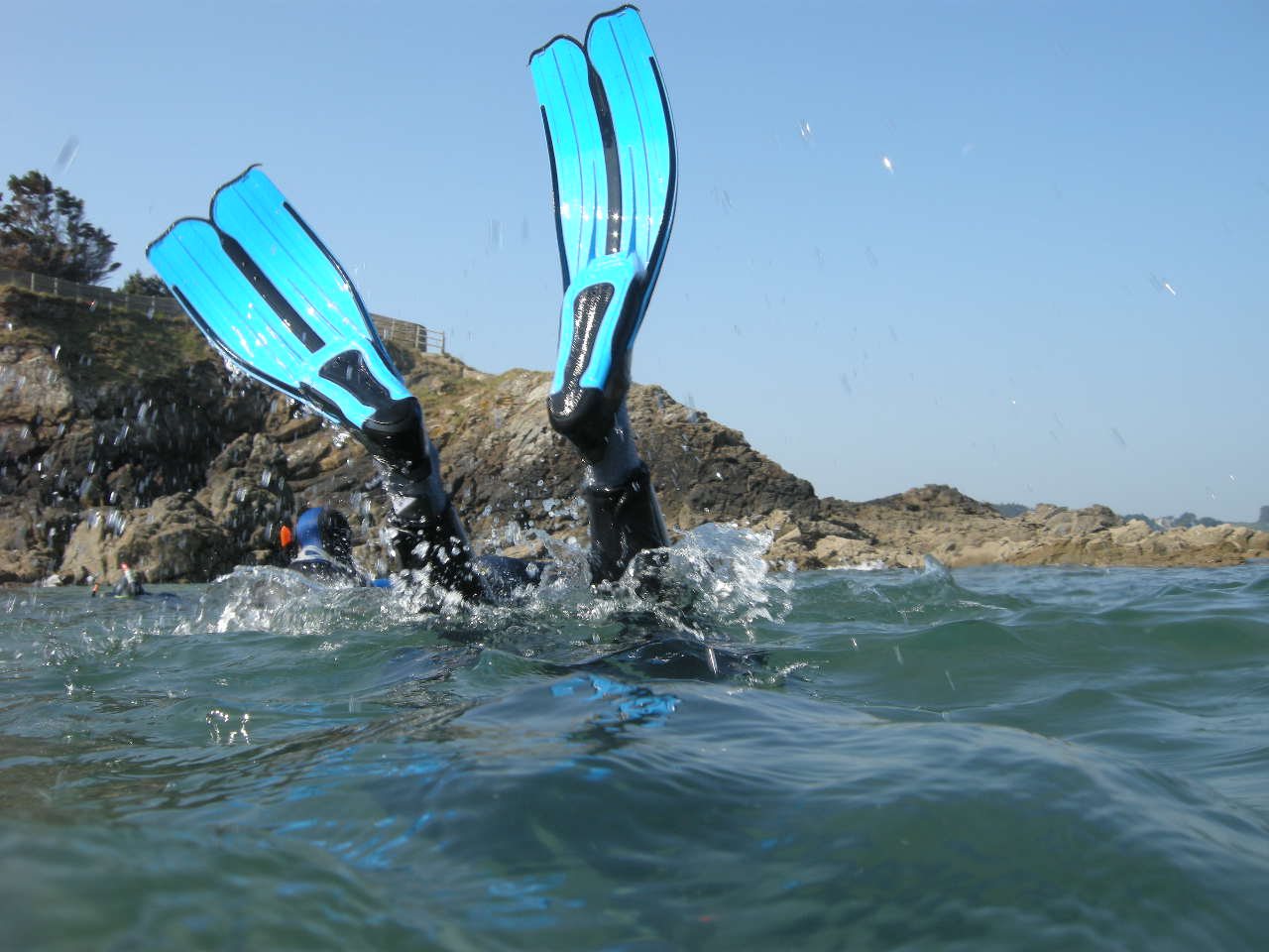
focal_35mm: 35
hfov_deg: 52.6
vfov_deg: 40.7
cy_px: 476
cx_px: 634
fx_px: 1283
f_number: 4.8
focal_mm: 7.5
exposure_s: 1/248
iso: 64
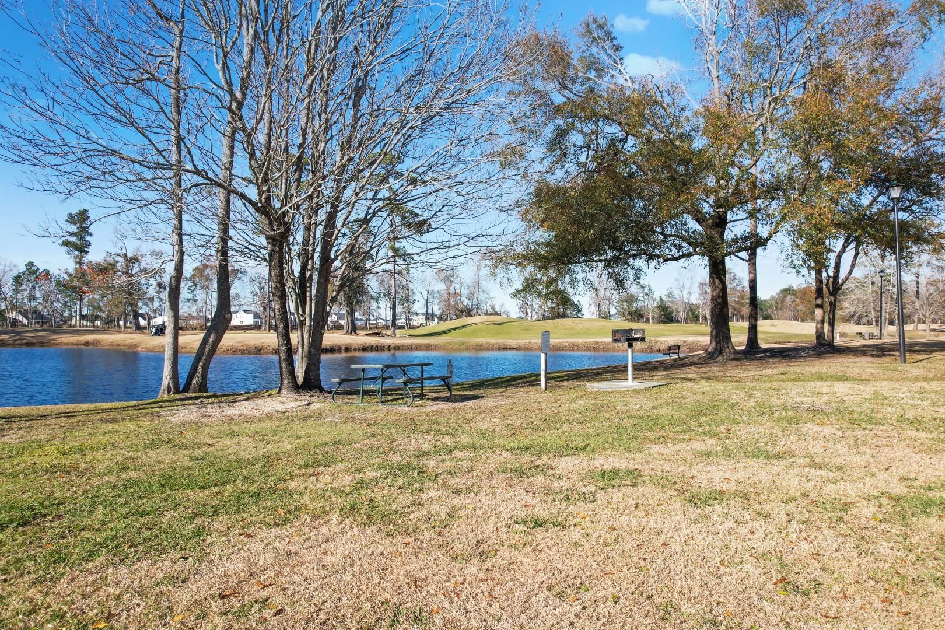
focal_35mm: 22
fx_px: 577
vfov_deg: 57.2
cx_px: 472
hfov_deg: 78.6
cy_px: 315
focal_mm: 8.38
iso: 120
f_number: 2.8
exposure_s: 1/60
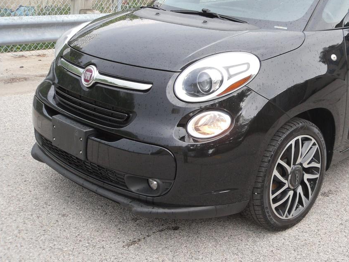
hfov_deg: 35.4
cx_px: 261
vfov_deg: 27.4
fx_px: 534
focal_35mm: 53
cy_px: 97
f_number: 3.5
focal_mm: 6.3
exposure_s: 1/98
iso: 80
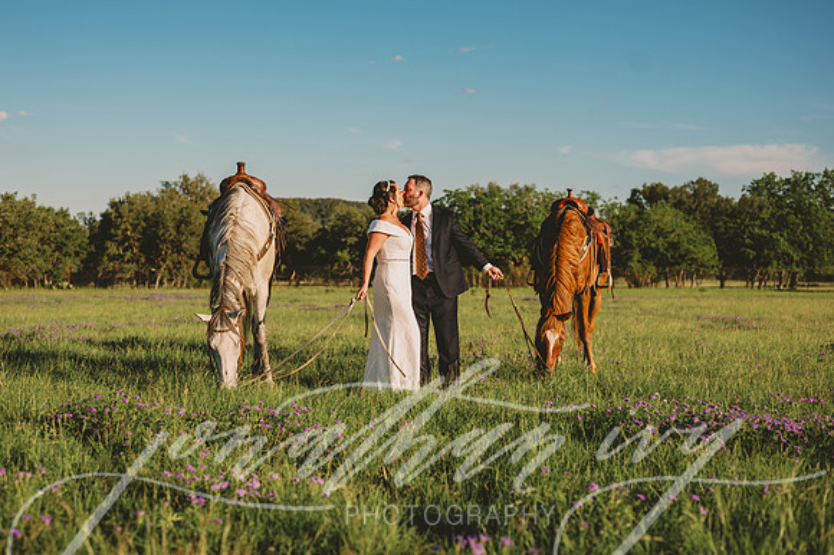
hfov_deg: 37.3
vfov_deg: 25.3
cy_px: 296
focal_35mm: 53
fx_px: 1236
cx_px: 389
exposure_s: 1/1600
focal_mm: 50
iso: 80
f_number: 2.8
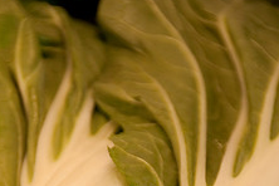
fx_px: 3177
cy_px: 274
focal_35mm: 410
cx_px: 133
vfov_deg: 3.3
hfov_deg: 5.0
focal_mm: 135
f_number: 6.3
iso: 200
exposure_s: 1/640
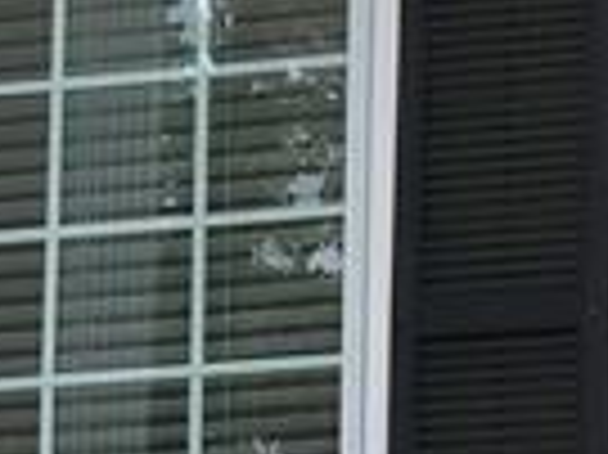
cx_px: 1477
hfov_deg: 8.3
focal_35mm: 220
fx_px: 3861
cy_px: 1537
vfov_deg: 6.0
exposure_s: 1/120
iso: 32
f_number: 2.2
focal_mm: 4.15
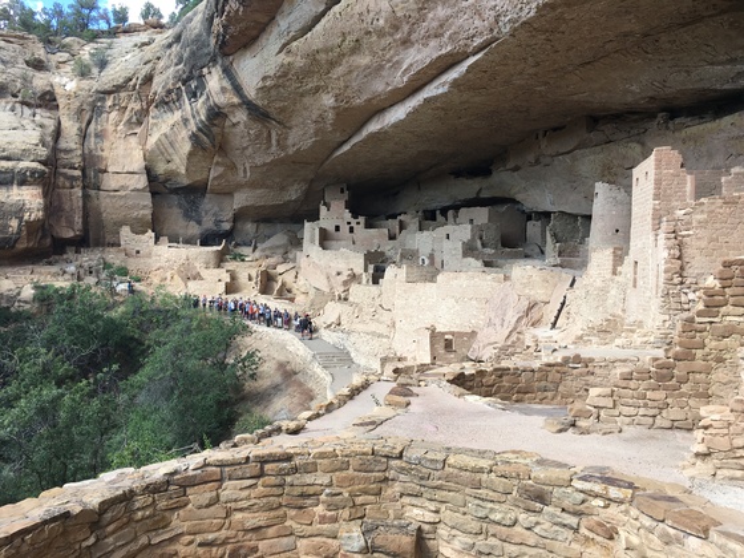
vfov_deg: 48.2
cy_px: 279
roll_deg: -1.1
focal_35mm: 29
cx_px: 372
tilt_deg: -0.6
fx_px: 623
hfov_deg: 61.7
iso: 25
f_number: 2.2
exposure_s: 1/286
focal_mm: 4.15
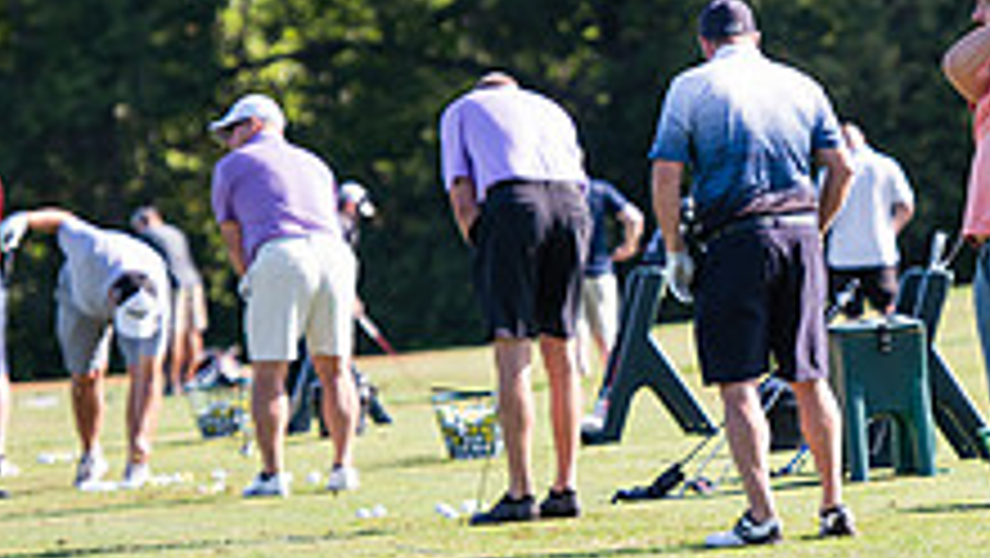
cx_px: 873
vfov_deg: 3.2
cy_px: 254
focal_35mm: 386
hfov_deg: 5.6
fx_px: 10138
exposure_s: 1/500
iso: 100
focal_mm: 140
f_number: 3.2
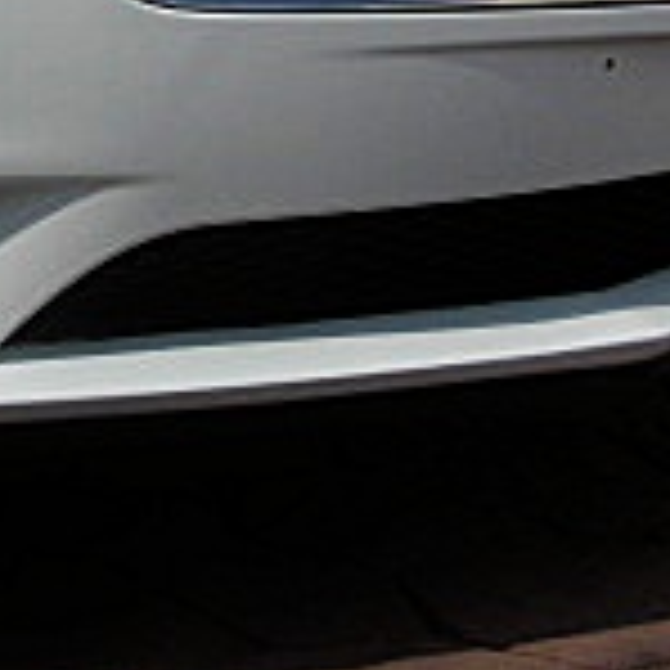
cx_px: -328
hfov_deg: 12.2
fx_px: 3000
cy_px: -58
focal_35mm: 137
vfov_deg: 12.5
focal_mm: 6.3
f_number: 7.9
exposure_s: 1/160
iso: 50
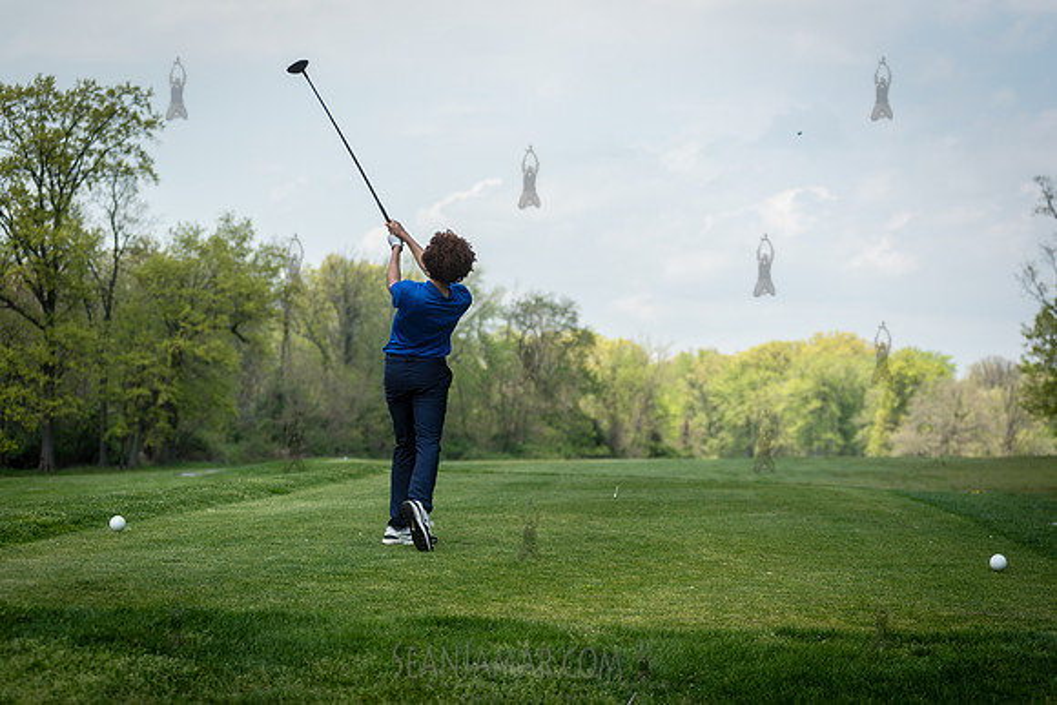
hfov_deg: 23.6
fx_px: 2526
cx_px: 528
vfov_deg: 15.9
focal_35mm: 86
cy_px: 352
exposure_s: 1/1000
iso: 100
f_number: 3.5
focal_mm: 86
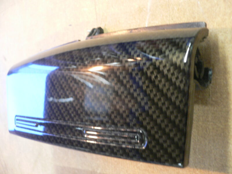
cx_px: 116
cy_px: 87
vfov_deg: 40.7
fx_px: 235
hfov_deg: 52.6
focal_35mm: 35
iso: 200
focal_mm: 5.8
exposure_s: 1/10
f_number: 2.8
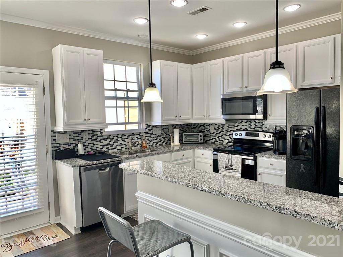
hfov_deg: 67.3
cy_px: 128
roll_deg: +1.3
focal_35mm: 26
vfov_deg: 53.1
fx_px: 258
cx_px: 172
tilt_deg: -4.0
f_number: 1.8
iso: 25
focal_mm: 4.25
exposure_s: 1/123
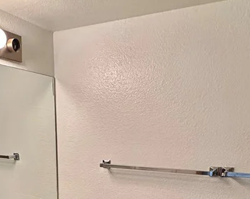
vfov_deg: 33.1
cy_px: 222
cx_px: 95
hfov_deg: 46.5
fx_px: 288
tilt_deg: -18.6
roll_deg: -1.0
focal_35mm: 39
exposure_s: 1/120
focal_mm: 2.22
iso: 250
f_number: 2.2
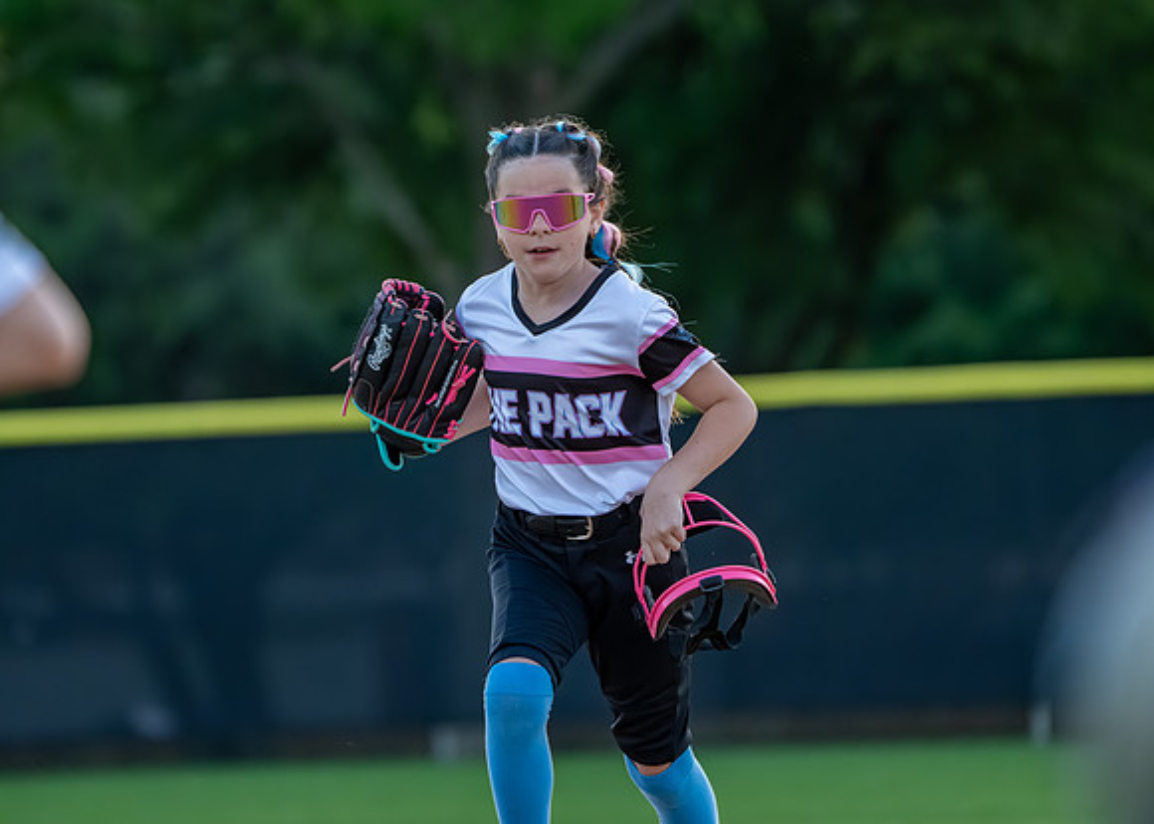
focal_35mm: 434
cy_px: 387
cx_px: 596
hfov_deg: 4.6
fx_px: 14217
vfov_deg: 3.3
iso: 2500
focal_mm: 315
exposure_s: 1/1250
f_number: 5.6
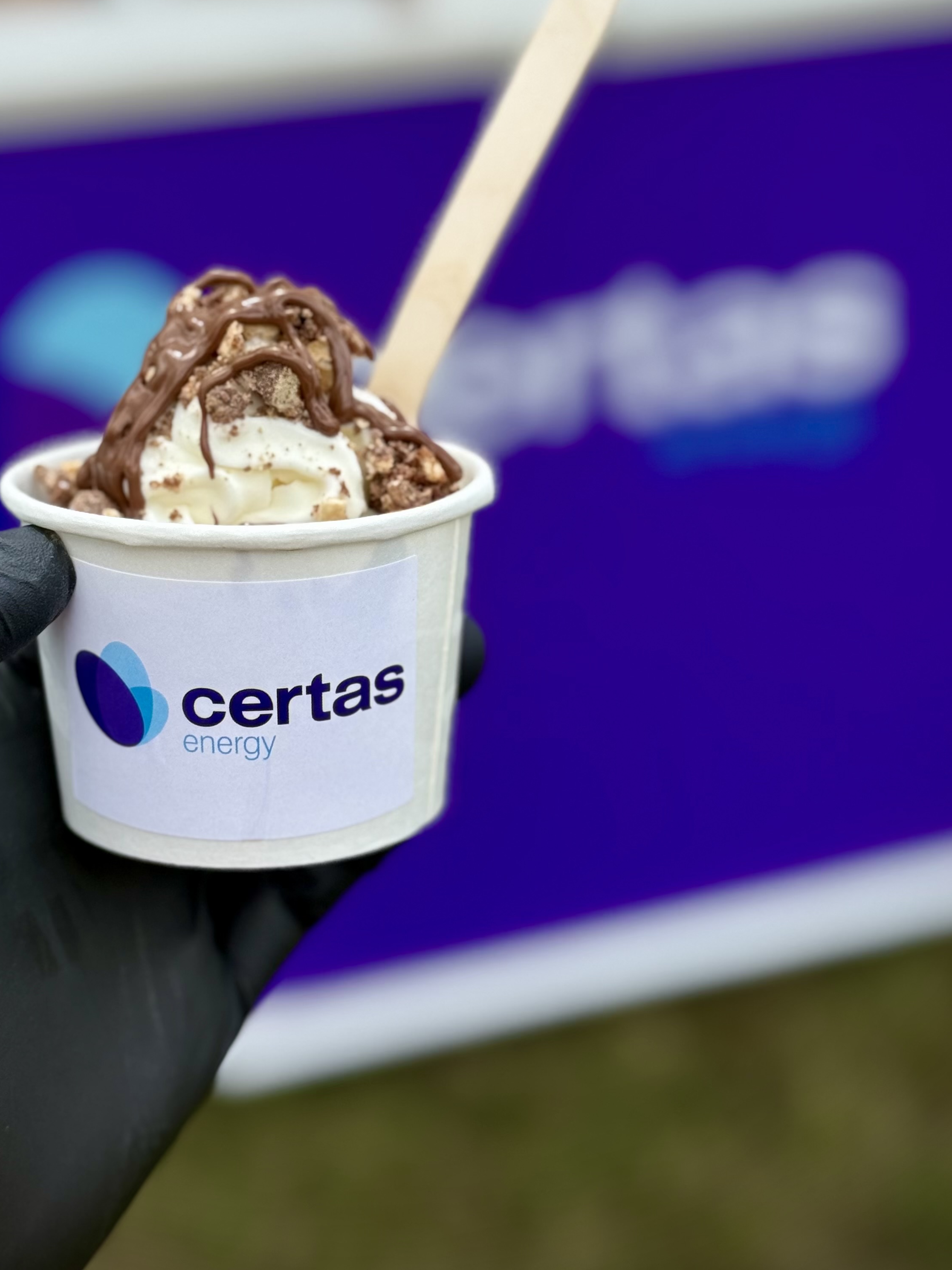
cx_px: 374
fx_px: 2383
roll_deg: -2.3
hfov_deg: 22.6
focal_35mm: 65
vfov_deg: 29.6
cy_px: 438
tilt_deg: -28.4
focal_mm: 6.76
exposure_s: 1/2577
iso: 64
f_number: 1.78
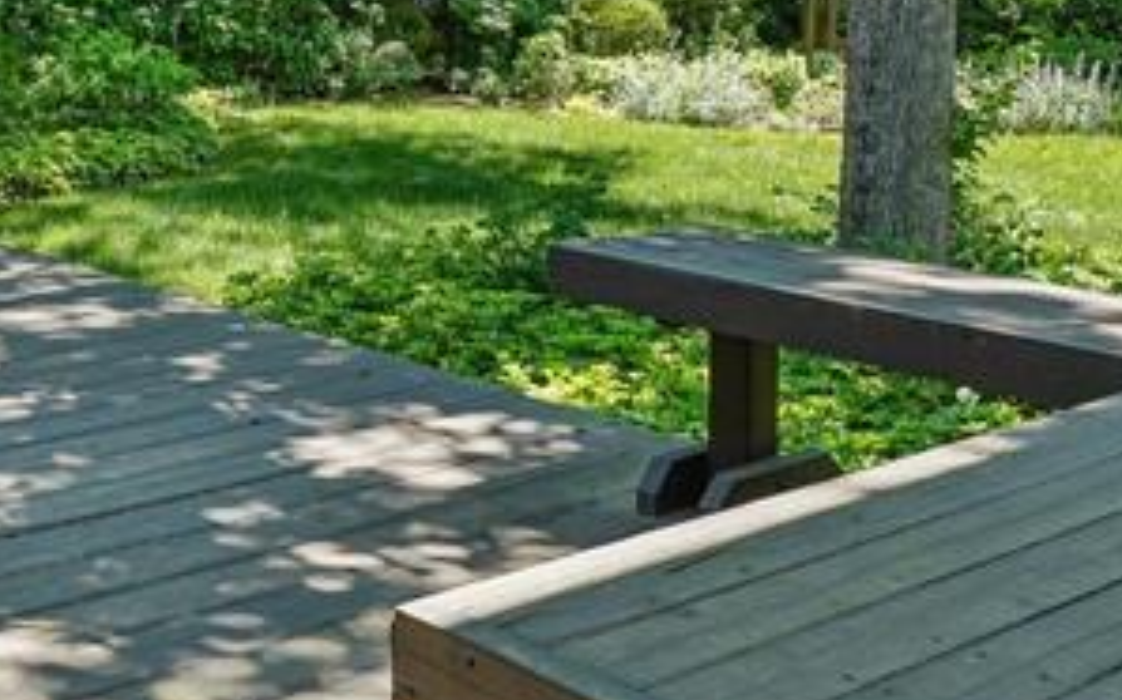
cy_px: -68
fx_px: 1808
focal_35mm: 59
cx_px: 53
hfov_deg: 32.3
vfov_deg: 20.9
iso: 200
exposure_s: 1/60
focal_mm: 16.9
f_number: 8
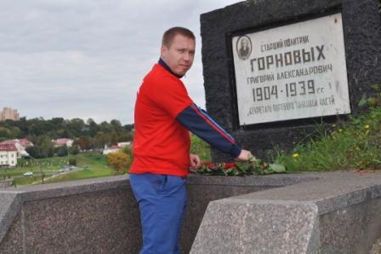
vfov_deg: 28.0
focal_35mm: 48
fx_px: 508
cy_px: 127
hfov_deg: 41.1
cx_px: 190
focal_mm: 32
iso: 200
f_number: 9
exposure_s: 1/200
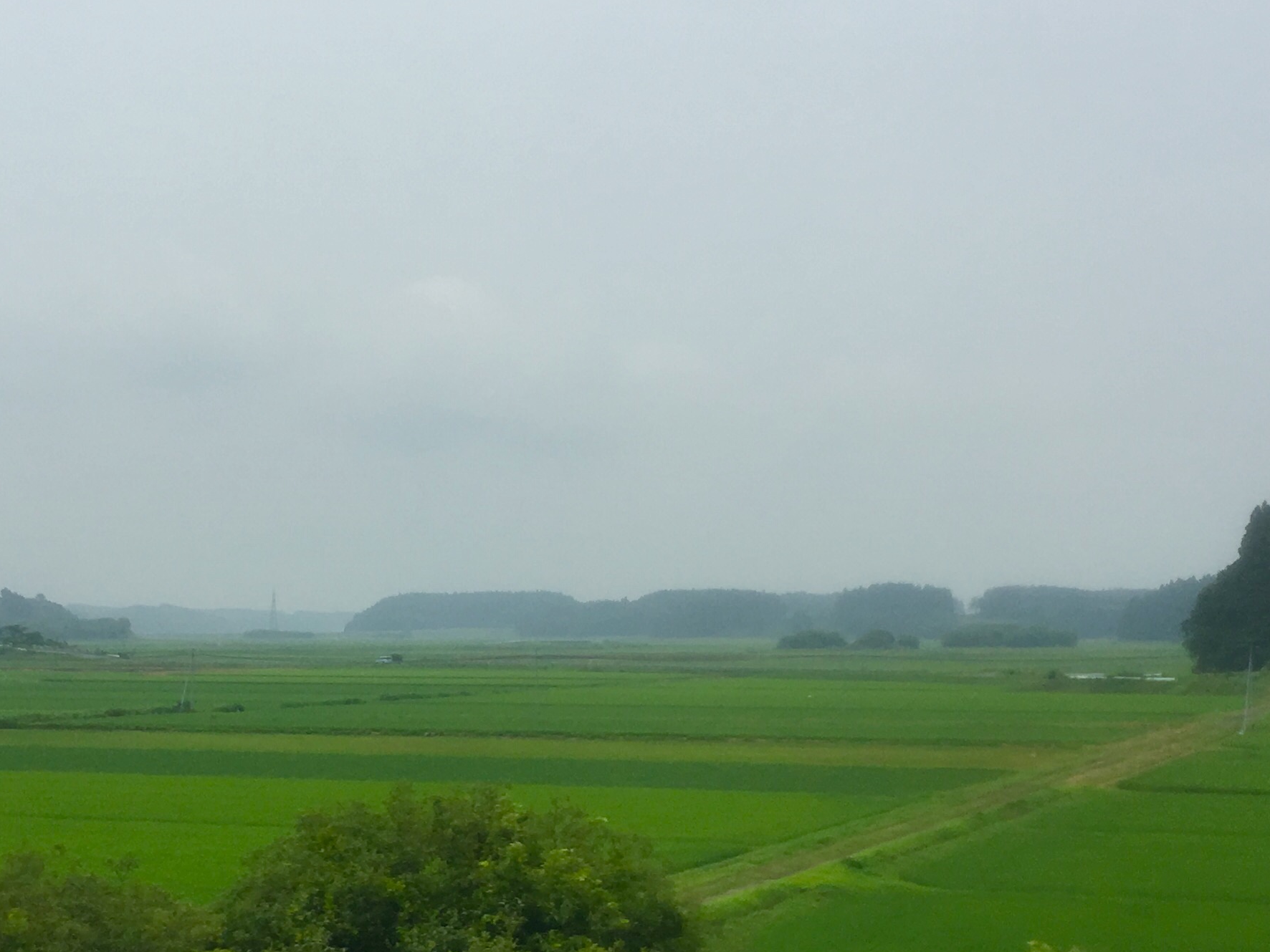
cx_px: 421
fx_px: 2421
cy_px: 600
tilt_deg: -1.1
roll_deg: +0.0
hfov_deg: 29.2
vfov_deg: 22.2
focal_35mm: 66
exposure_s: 1/884
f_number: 2.2
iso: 25
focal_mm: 4.15
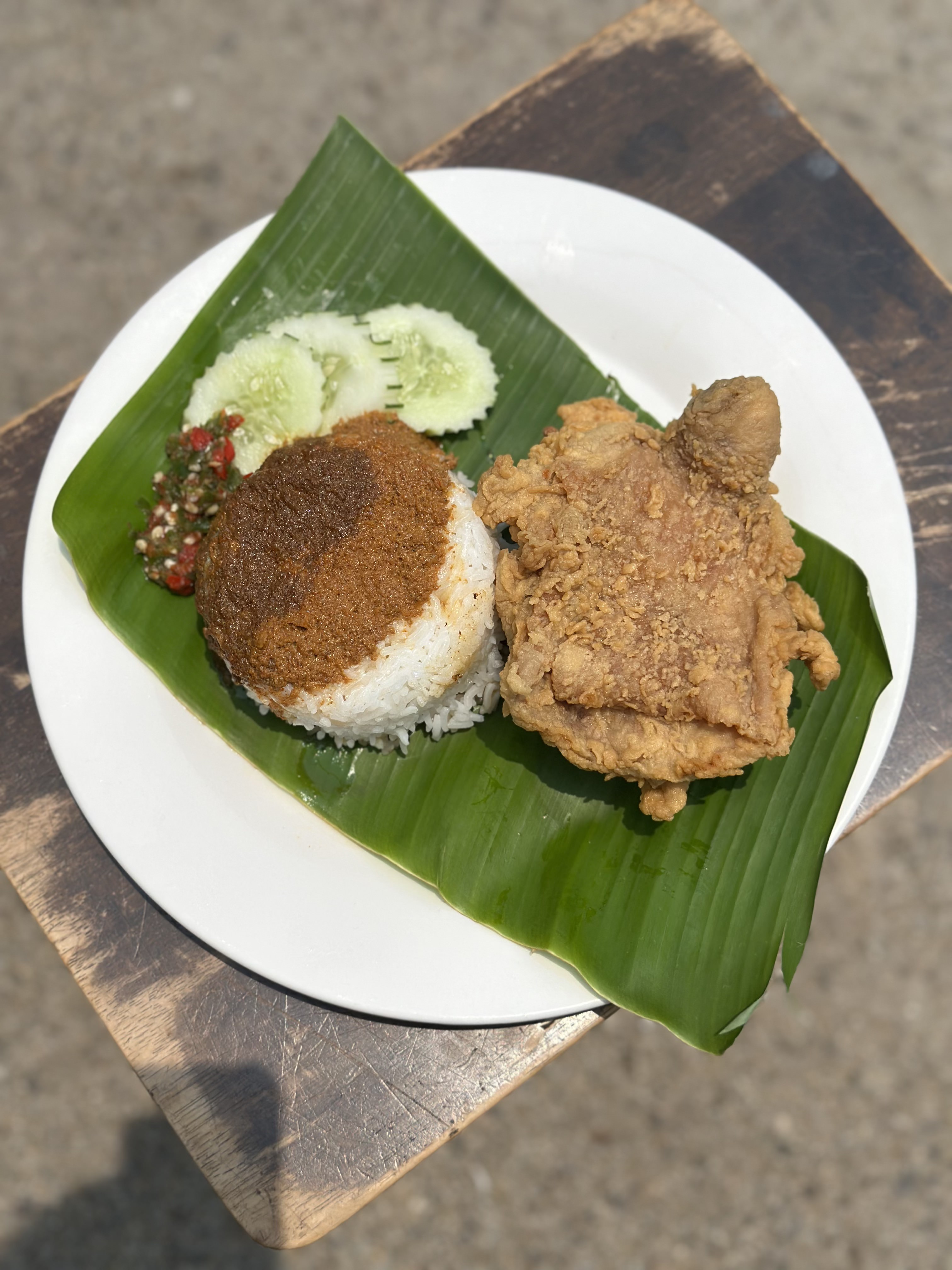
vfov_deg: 39.7
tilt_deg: -74.4
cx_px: 476
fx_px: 1760
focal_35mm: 48
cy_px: 635
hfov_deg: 30.3
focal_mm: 6.86
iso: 100
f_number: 1.78
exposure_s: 1/15873
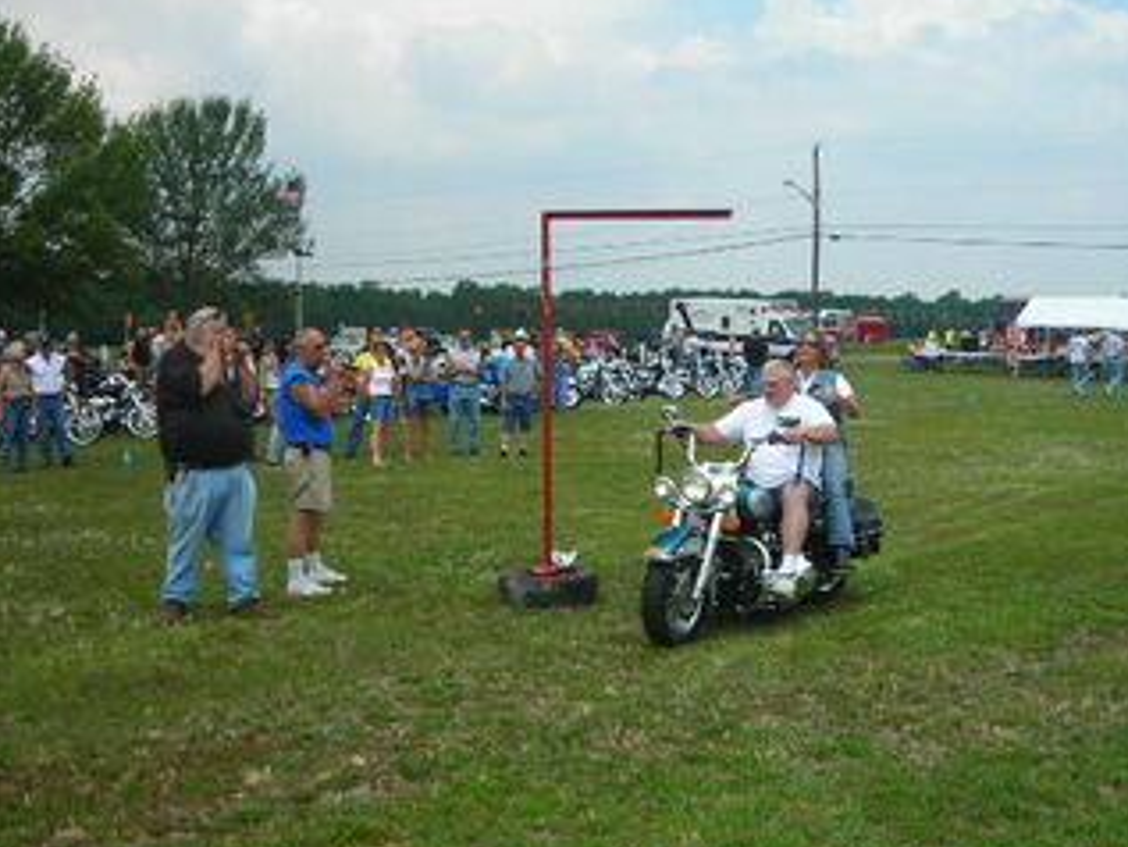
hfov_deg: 39.6
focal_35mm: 48
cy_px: 406
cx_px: 555
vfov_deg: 30.3
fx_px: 1565
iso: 50
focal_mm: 6.3
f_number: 6.4
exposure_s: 1/135
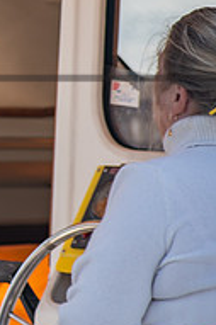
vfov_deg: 3.4
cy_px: 118
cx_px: -253
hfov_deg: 2.2
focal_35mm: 616
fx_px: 5554
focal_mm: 135
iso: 100
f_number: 5.6
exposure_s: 1/200
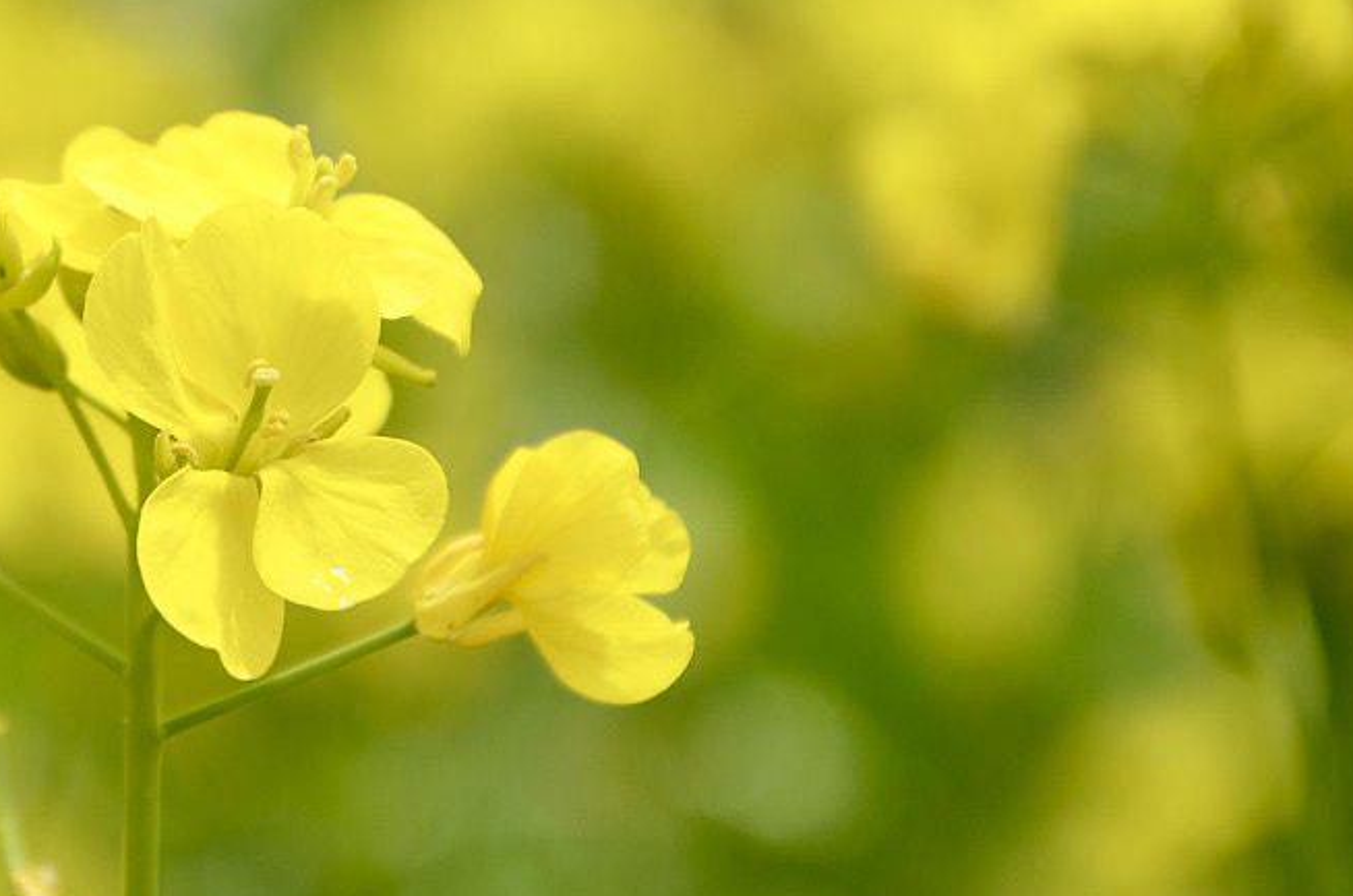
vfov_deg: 3.6
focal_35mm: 385
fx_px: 14446
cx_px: 25
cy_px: 260
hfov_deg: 5.4
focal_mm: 105
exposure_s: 1/640
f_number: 5.6
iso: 100
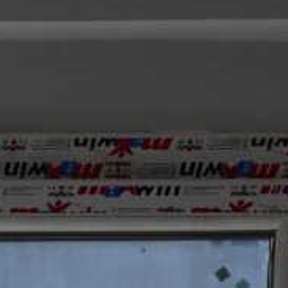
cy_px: 877
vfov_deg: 6.0
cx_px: -461
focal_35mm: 267
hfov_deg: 6.2
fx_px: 2513
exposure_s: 1/125
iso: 100
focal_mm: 28
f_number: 9
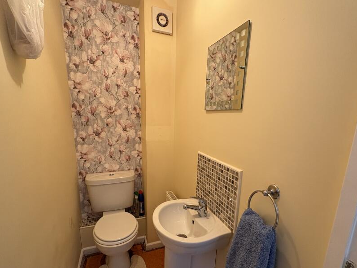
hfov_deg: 87.7
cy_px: 158
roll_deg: -2.5
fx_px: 186
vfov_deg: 71.0
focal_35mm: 18
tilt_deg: -12.4
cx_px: 187
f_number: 2.2
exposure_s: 1/50
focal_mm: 2.22
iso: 160
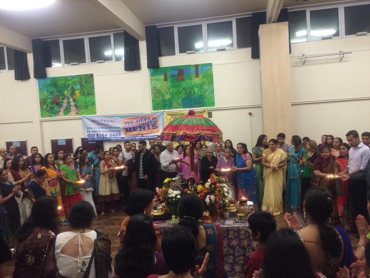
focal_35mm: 29
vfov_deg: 48.3
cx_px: 185
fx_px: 310
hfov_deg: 61.6
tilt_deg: -5.6
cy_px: 139
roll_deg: +3.2
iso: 100
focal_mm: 4.15
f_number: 2.2
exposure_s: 1/33
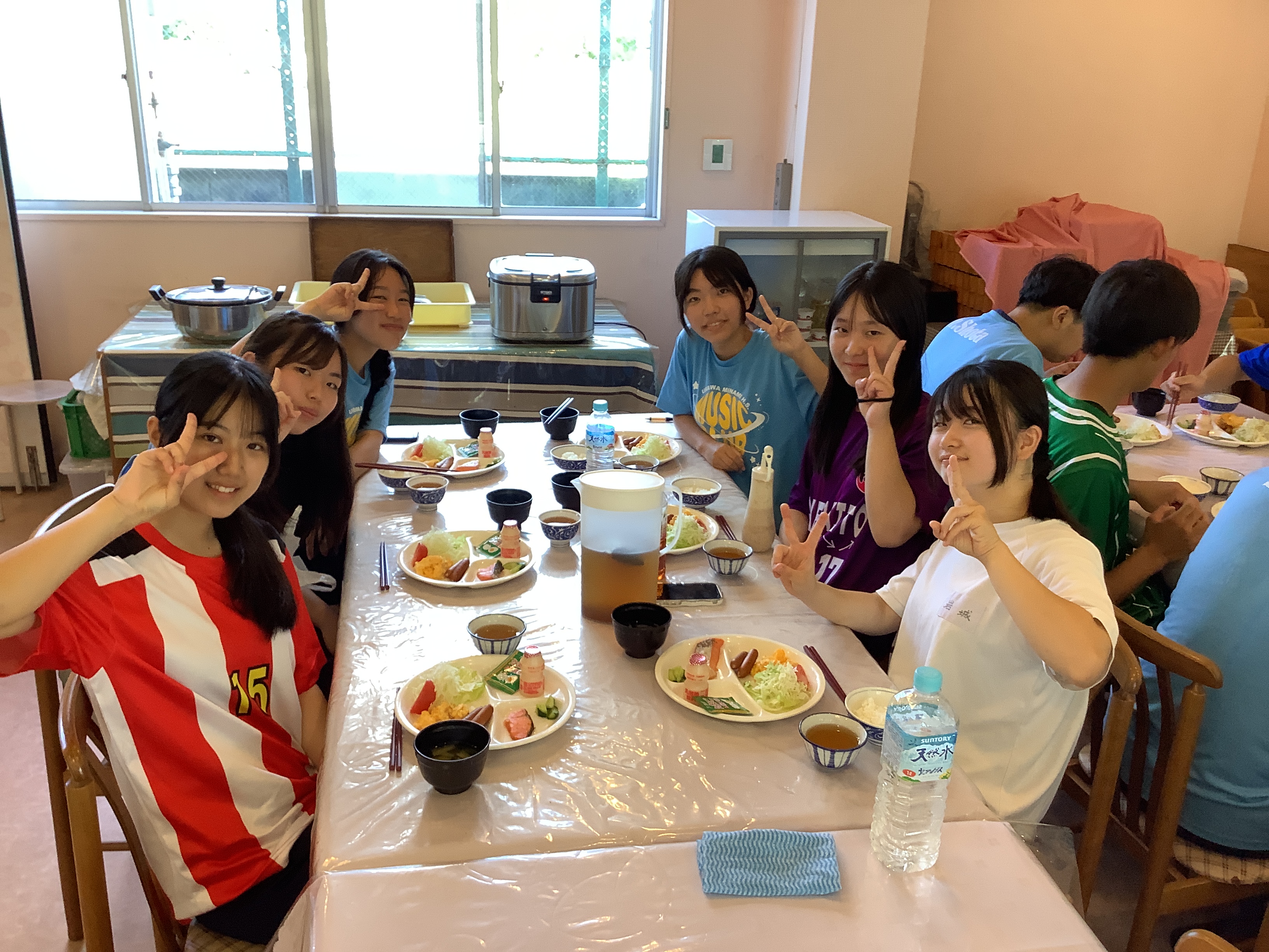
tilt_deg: -20.8
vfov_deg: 45.4
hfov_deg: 58.4
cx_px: 634
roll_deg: -2.7
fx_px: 1136
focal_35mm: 31
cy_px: 476
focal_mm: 3.3
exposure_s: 1/50
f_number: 2.4
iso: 100
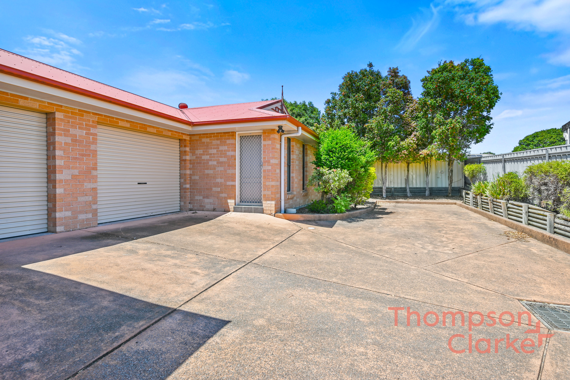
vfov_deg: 73.8
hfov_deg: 96.7
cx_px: 285
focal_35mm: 16
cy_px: 190
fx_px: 253
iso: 100
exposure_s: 1/200
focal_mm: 16
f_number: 4
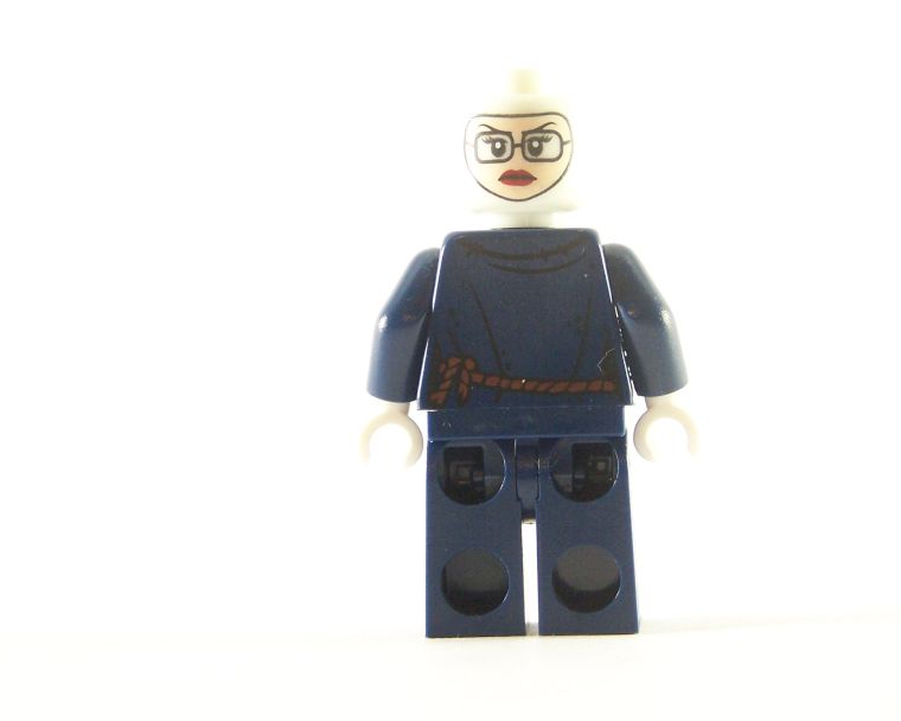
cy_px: 301
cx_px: 539
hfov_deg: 14.0
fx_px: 3680
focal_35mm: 138
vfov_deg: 11.2
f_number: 3.2
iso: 200
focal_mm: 17.5
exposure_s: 1/20
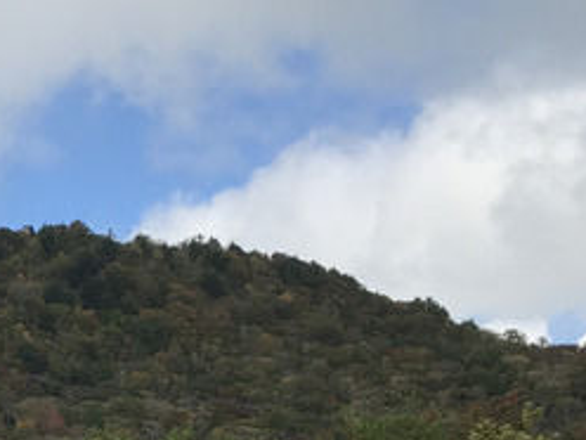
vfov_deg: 15.5
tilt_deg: +6.4
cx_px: -70
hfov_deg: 20.3
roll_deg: +2.1
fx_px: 1557
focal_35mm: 92
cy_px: 526
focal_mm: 3.99
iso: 20
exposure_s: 1/2740
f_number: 1.8
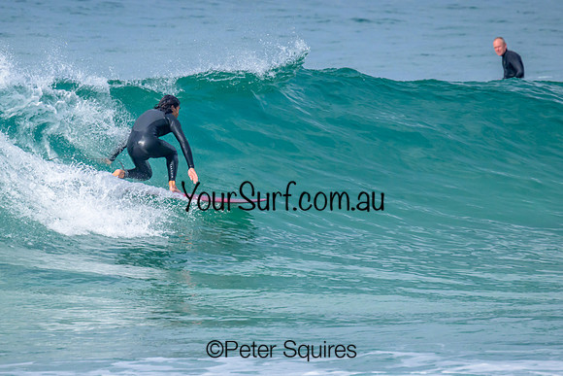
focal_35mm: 934
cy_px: 166
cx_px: 218
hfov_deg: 2.2
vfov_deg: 1.5
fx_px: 14611
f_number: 11
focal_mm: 680
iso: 1250
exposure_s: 1/2000
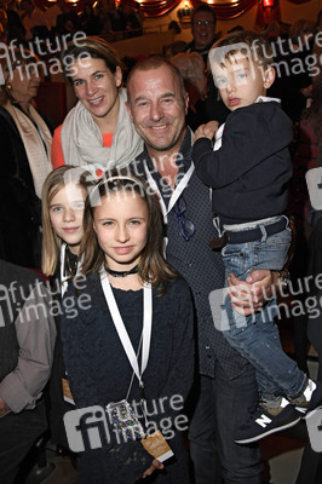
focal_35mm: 28
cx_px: 161
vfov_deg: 65.5
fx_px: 376
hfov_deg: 46.3
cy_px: 242
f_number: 6.3
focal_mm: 28
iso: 3200
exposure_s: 1/125
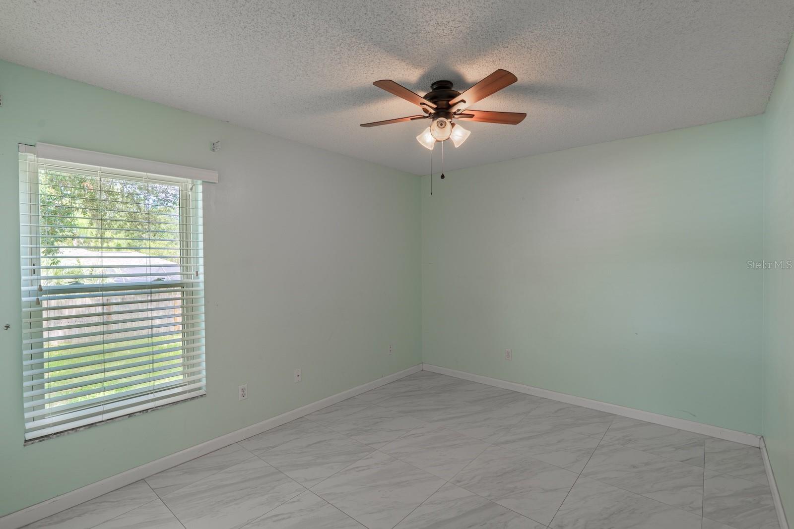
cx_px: 397
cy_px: 264
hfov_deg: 96.7
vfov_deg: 73.8
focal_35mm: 16
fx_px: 353
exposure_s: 1/100
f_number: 8
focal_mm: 16
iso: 100
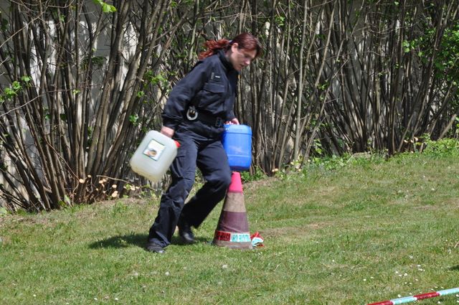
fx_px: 1624
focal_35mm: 128
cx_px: 230
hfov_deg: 16.1
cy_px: 152
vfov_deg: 10.7
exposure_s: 1/80
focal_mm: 85
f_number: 20
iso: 250
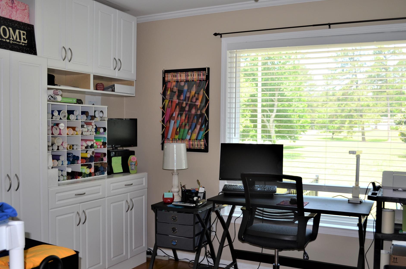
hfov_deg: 53.2
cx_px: 210
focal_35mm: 36
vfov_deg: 36.7
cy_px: 143
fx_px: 405
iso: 200
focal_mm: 22
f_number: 3.8
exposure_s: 1/125
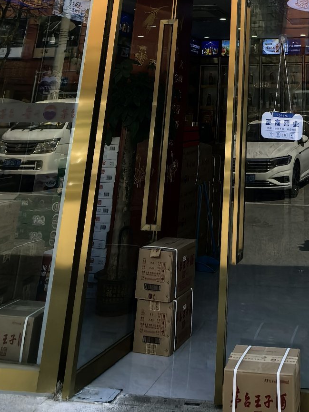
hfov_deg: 32.9
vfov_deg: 34.7
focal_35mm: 41
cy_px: -101
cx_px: 293
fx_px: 488
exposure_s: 1/1250
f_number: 2.2
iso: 50
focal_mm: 1.95
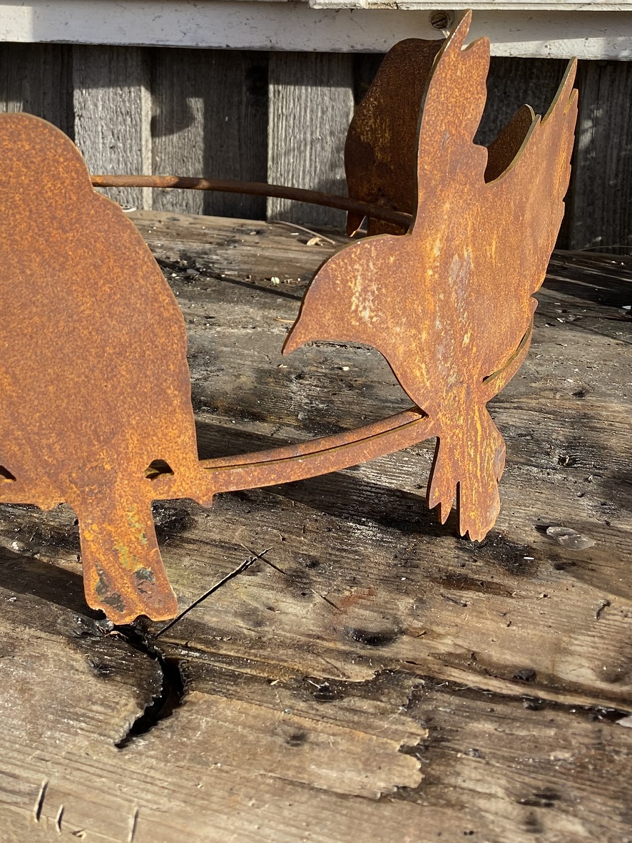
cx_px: 105
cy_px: 148
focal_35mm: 44
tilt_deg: -12.7
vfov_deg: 40.8
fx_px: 1071
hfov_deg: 31.8
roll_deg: +1.3
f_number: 1.8
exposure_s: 1/1025
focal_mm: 4.25
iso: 32
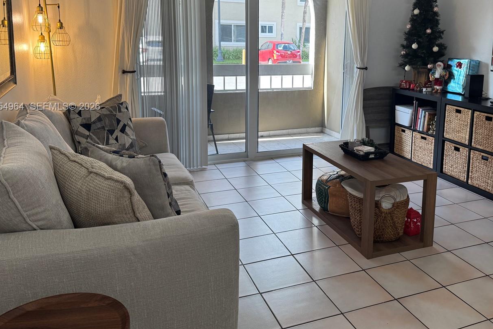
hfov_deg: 56.7
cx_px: 299
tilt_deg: -9.9
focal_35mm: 33
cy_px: 107
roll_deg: -1.5
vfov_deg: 39.5
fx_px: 452
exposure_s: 1/120
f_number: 1.78
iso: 100
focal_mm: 6.76
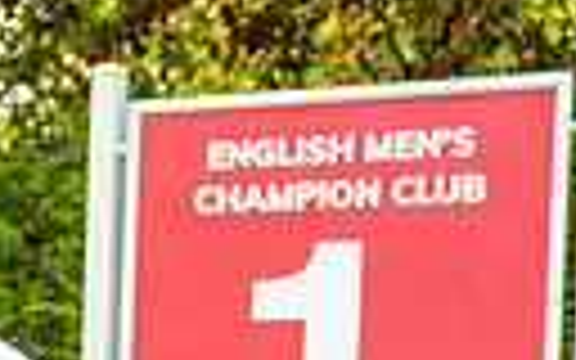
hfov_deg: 10.6
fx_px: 2826
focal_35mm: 180
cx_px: -621
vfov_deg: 7.1
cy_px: 637
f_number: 4.5
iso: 250
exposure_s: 1/400
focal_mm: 39
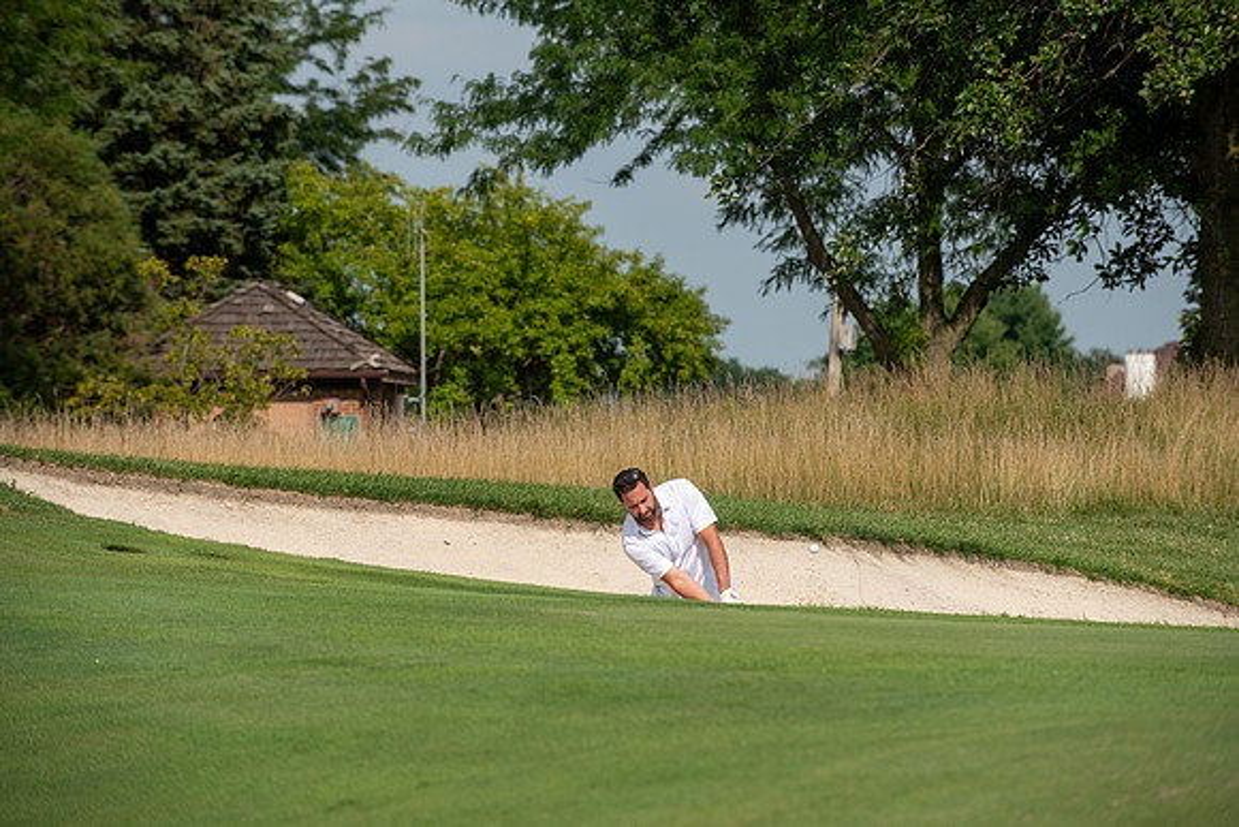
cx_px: 620
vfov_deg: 6.9
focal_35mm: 200
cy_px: 414
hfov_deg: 10.3
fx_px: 6885
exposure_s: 1/2500
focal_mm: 200
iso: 250
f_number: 5
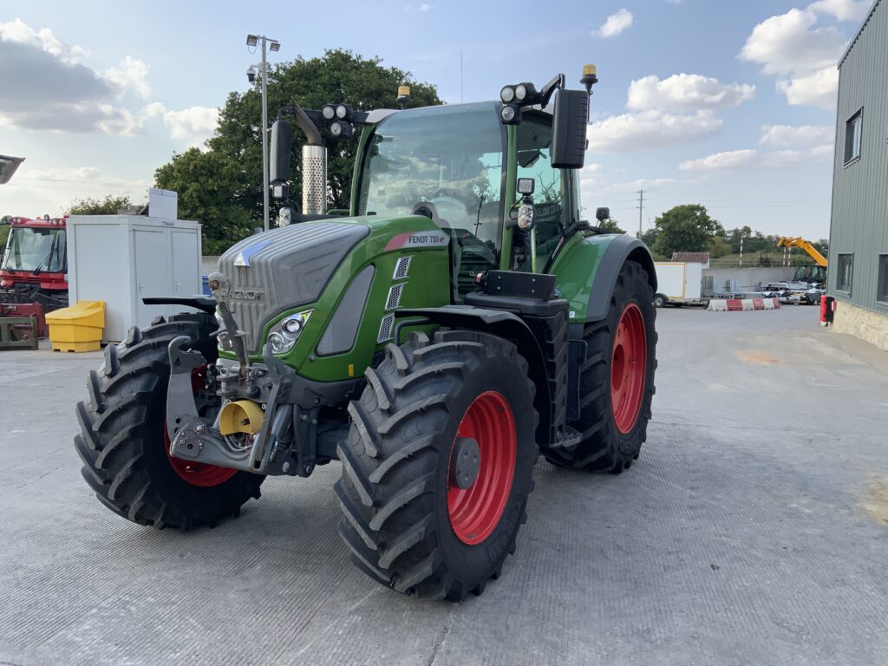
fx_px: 744
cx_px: 444
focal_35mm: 29
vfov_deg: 48.2
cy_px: 333
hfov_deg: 61.7
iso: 16
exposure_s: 1/728
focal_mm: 3
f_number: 1.8
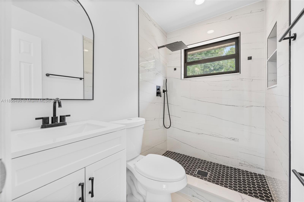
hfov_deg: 104.3
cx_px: 152
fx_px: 118
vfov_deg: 81.1
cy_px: 101
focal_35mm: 14
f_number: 8
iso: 64
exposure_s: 1/1.67
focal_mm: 14
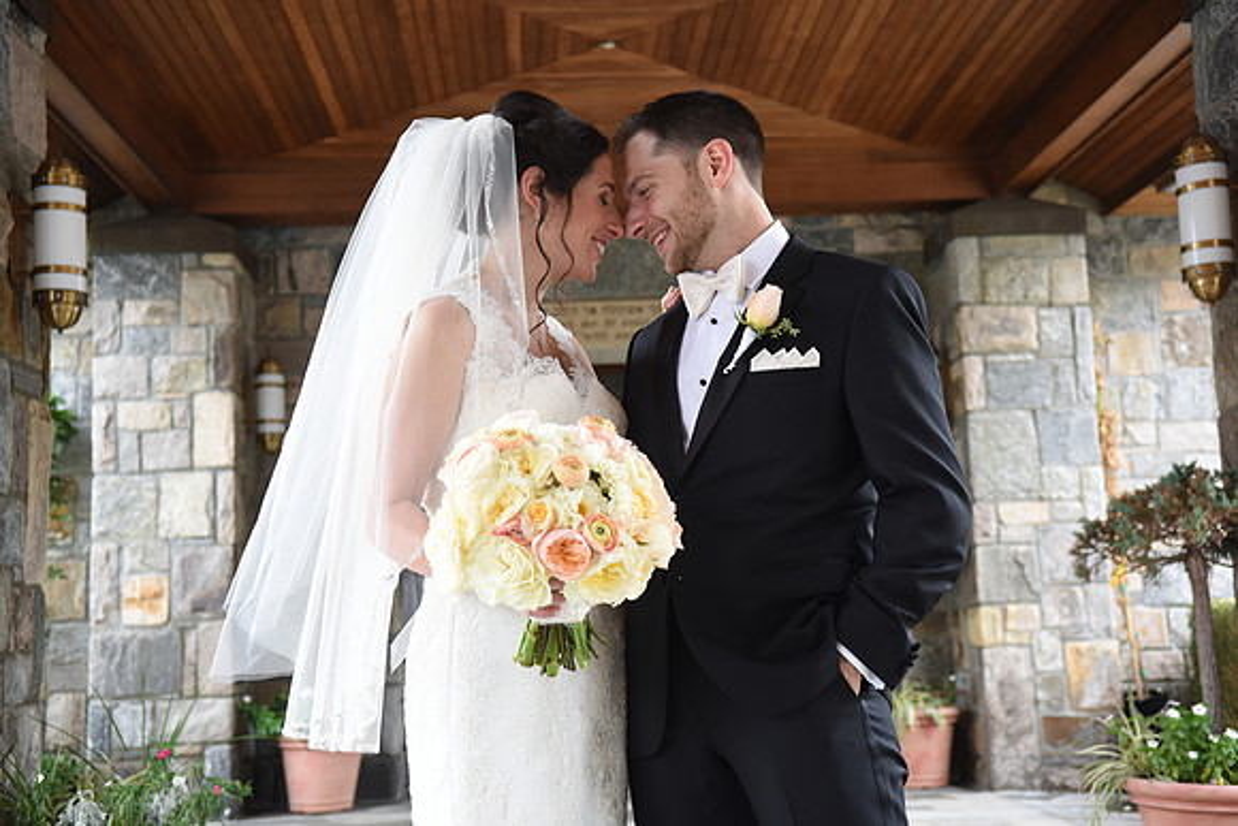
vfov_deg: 28.1
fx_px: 1651
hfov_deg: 41.1
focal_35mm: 48
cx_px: 619
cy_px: 413
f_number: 4.5
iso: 1000
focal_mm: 48
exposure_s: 1/200
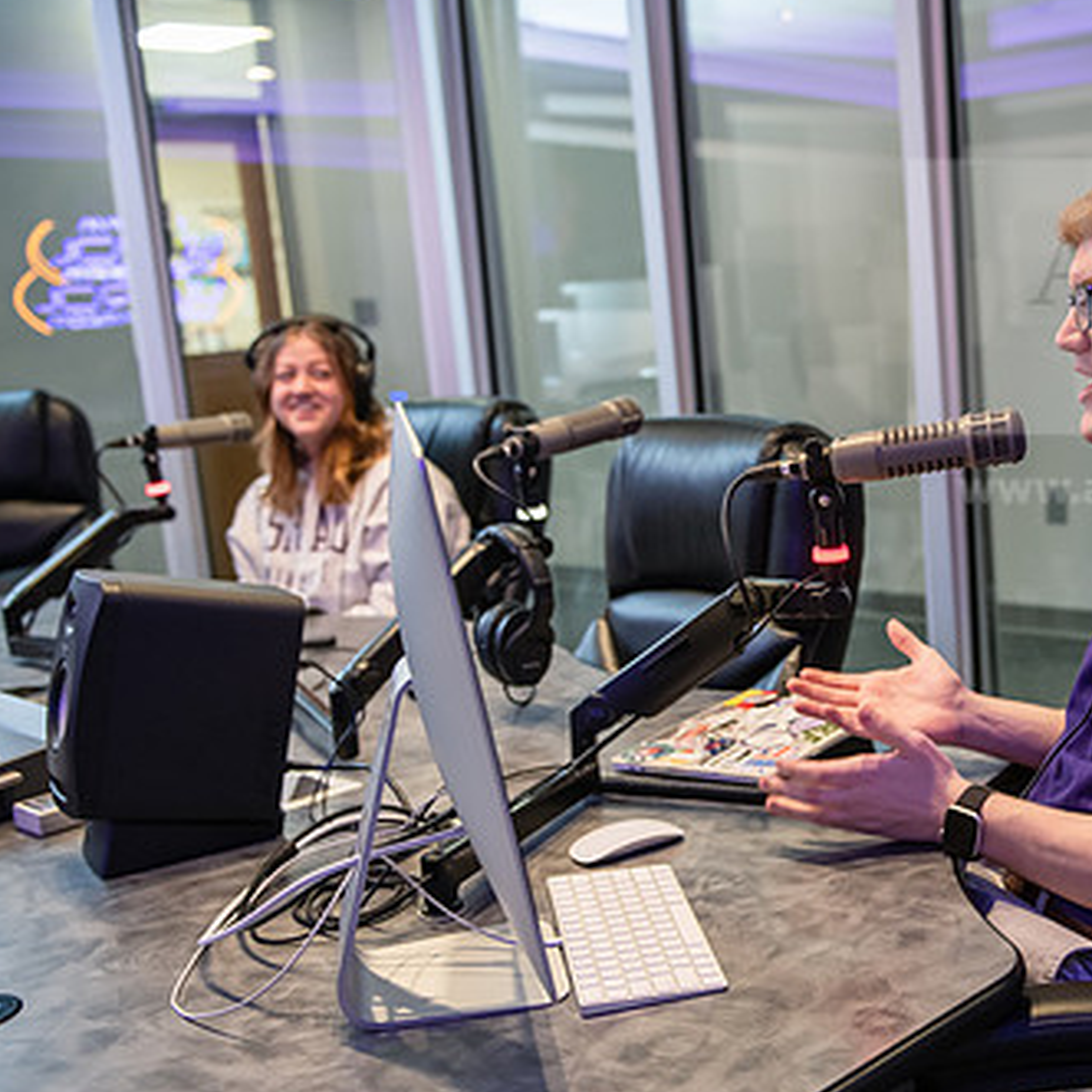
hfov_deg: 36.0
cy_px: 558
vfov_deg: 36.8
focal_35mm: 46
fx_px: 1642
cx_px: 809
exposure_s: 1/100
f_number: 2.8
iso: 1000
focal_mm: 31
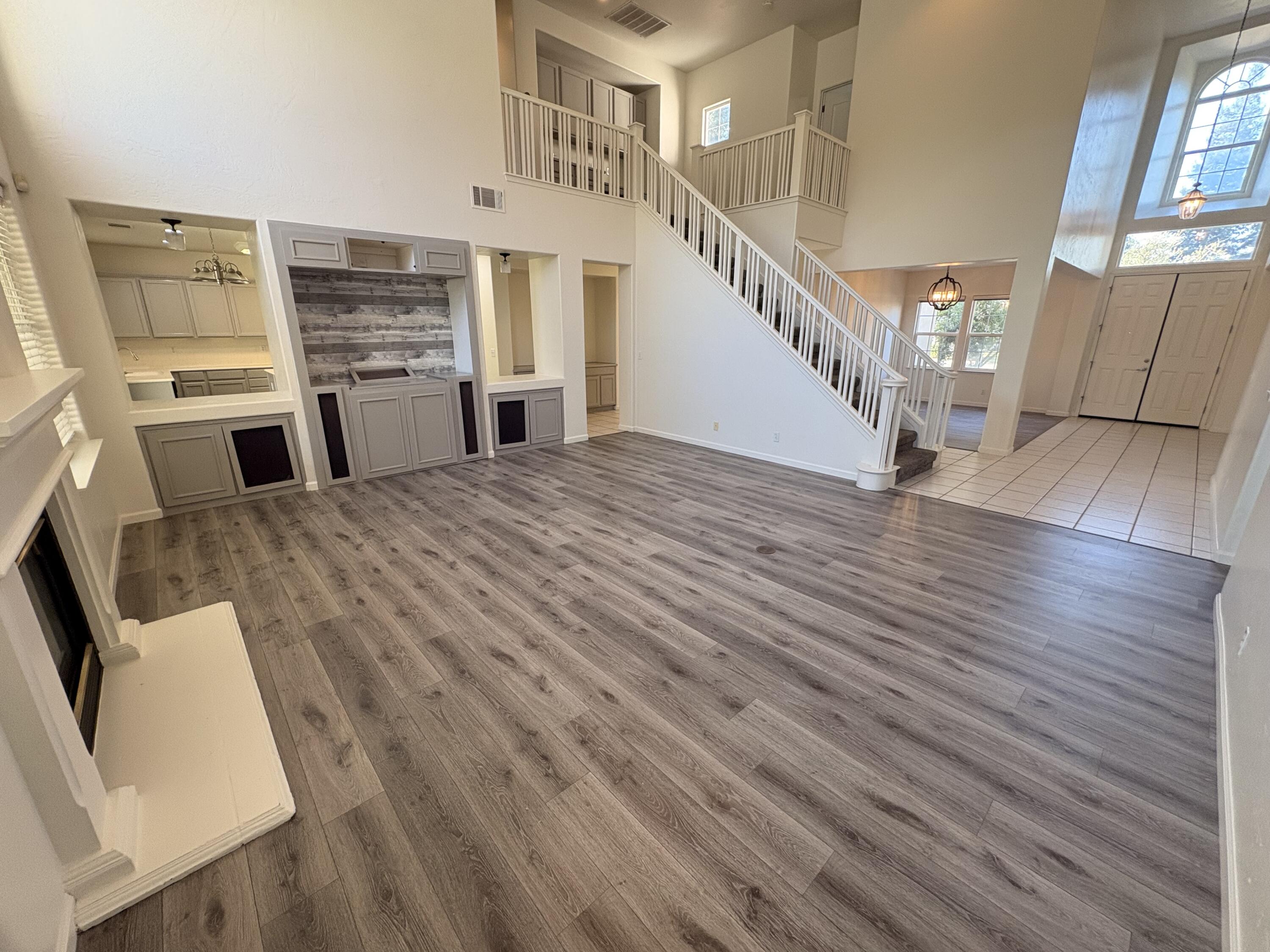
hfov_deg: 102.1
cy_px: 476
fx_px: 514
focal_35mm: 14
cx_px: 635
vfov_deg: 85.7
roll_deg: +0.4
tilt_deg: -13.5
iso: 200
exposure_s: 1/120
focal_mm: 2.22
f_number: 2.2
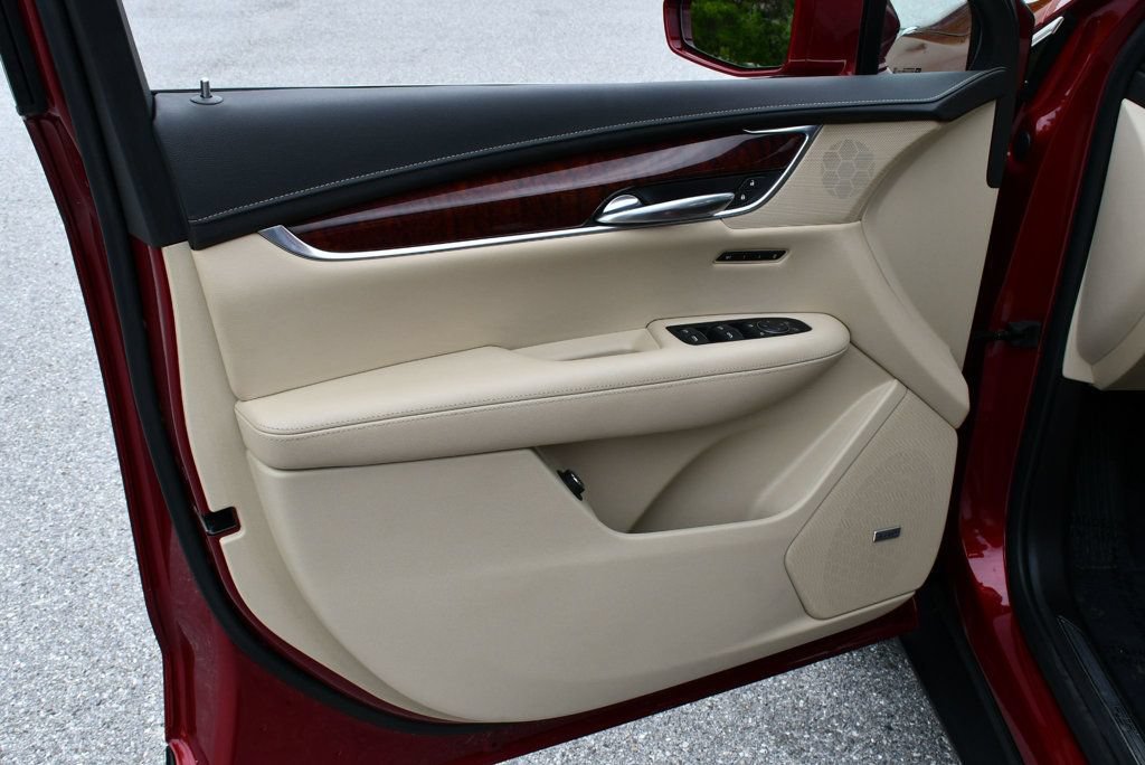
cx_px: 572
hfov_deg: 53.1
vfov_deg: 36.9
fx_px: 1146
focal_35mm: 36
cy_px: 382
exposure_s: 1/250
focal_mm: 18
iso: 160
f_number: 8
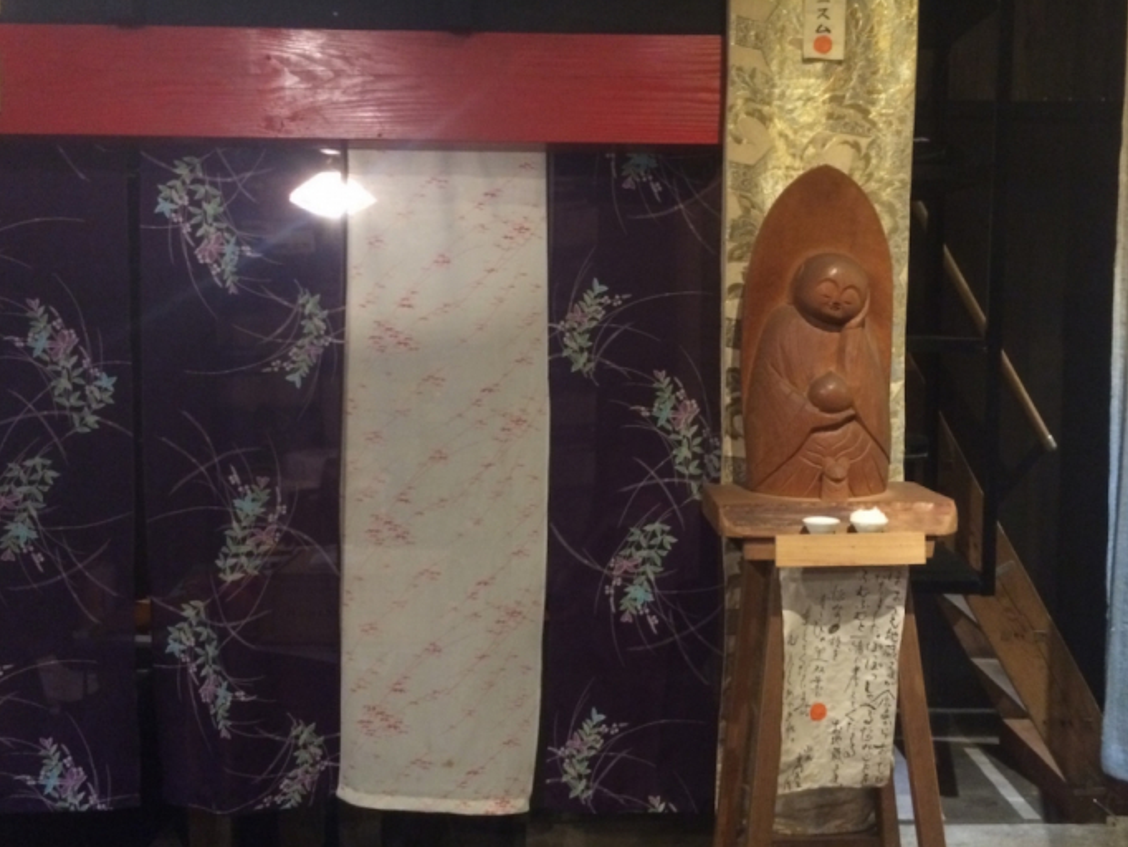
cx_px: 625
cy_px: 407
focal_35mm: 34
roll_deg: -0.1
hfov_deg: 53.8
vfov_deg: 41.8
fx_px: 1108
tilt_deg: -4.1
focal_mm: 4.15
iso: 320
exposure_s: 1/15
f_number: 2.2
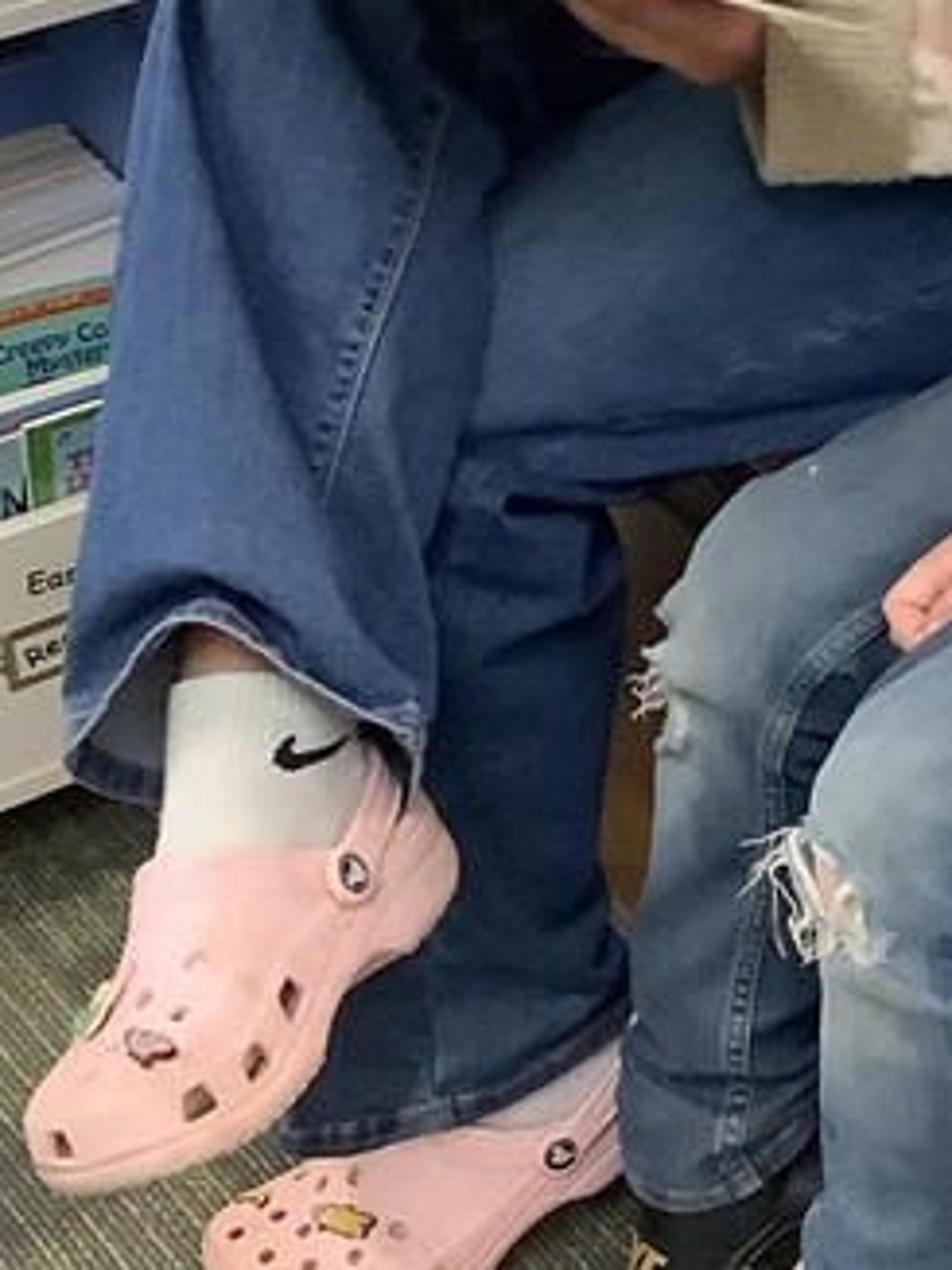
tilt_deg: -27.0
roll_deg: -0.1
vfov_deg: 19.9
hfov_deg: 14.8
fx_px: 3559
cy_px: 186
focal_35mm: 97
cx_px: 1104
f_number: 2.4
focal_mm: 3.3
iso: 320
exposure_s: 1/60
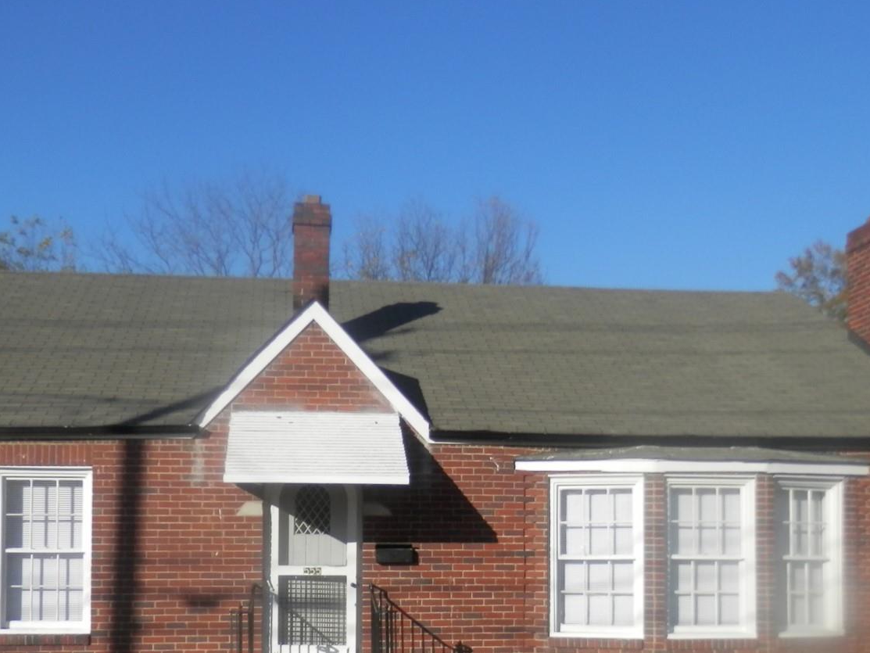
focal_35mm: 46
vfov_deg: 30.9
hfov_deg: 41.2
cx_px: 423
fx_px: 1156
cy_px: 495
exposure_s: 1/200
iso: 80
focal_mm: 4.5
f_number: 8.7
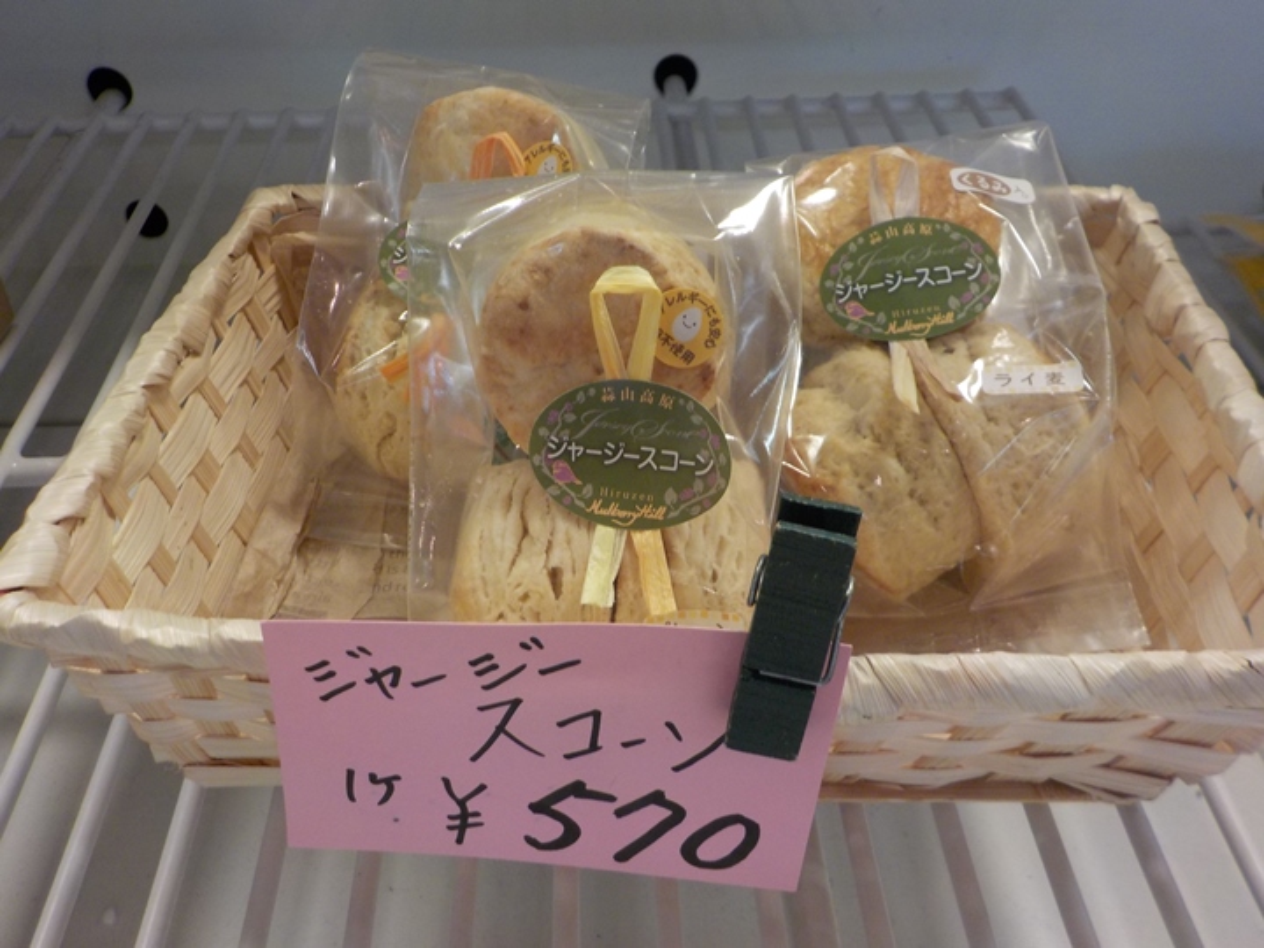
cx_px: 632
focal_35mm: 30
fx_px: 1095
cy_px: 474
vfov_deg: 46.8
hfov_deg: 60.0
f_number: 3.3
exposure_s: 1/30
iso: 160
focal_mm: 4.1
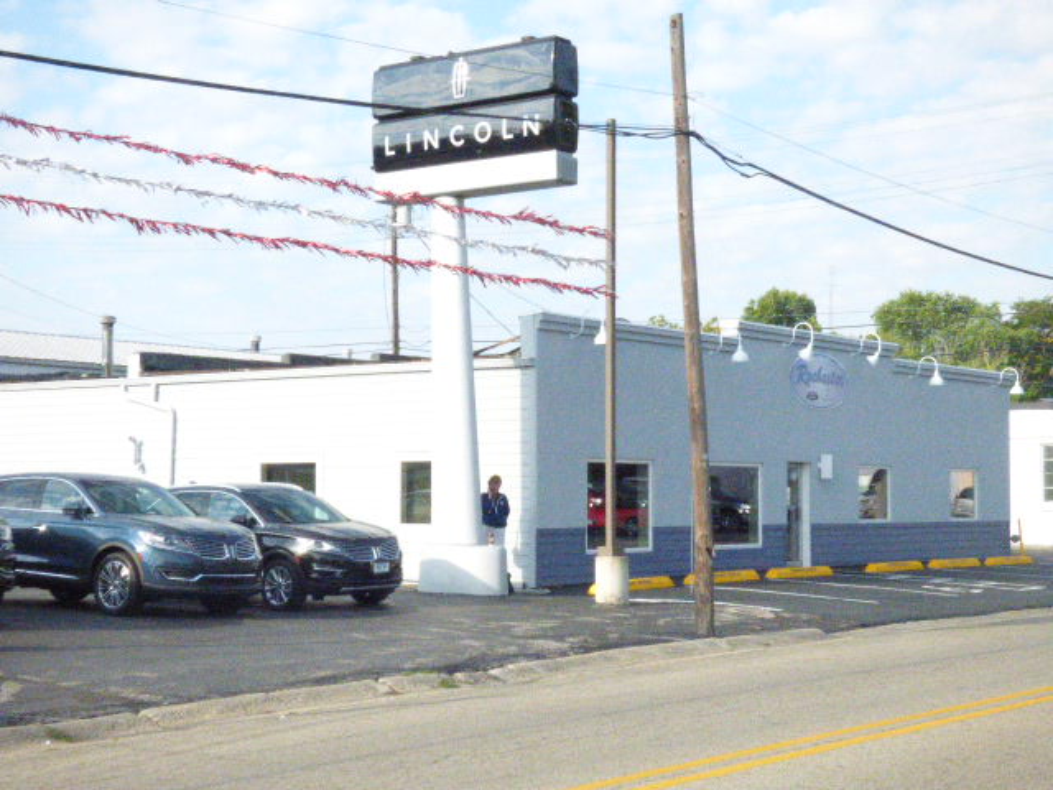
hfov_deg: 32.2
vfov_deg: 24.4
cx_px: 526
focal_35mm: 60
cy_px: 395
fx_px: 1825
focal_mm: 10.77
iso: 3200
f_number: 8
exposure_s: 1/2000
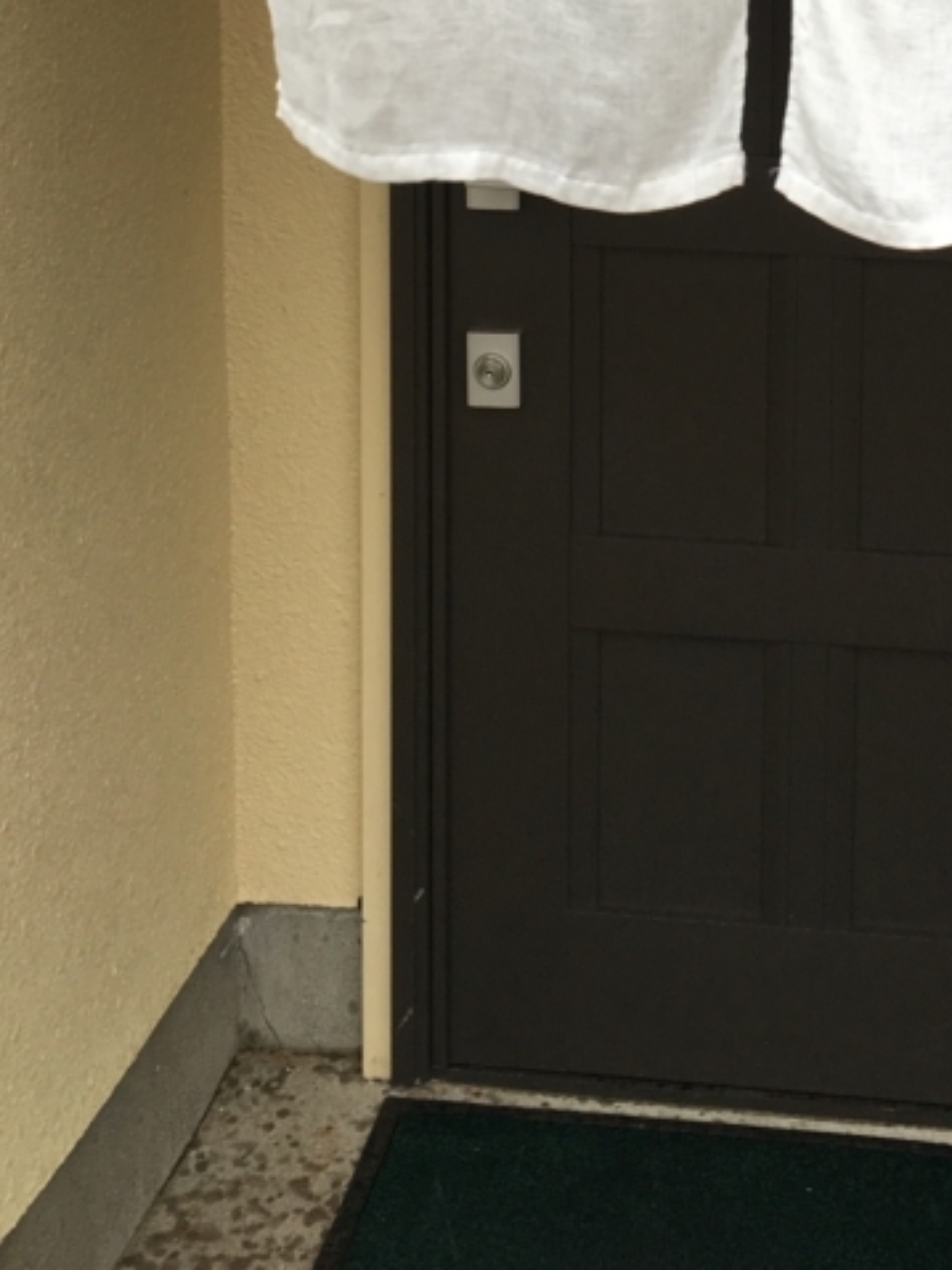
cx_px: 772
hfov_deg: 23.3
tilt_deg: -6.7
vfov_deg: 29.0
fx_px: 2274
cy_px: -24
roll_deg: -1.5
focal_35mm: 62
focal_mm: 4.15
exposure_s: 1/120
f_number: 2.2
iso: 32
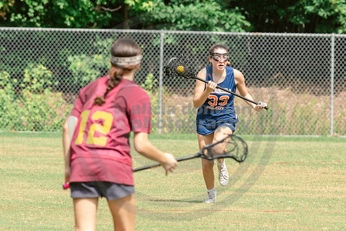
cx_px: 199
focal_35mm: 576
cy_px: 134
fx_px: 5538
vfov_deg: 2.4
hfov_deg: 3.6
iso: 250
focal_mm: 200
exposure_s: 1/1250
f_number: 4.5
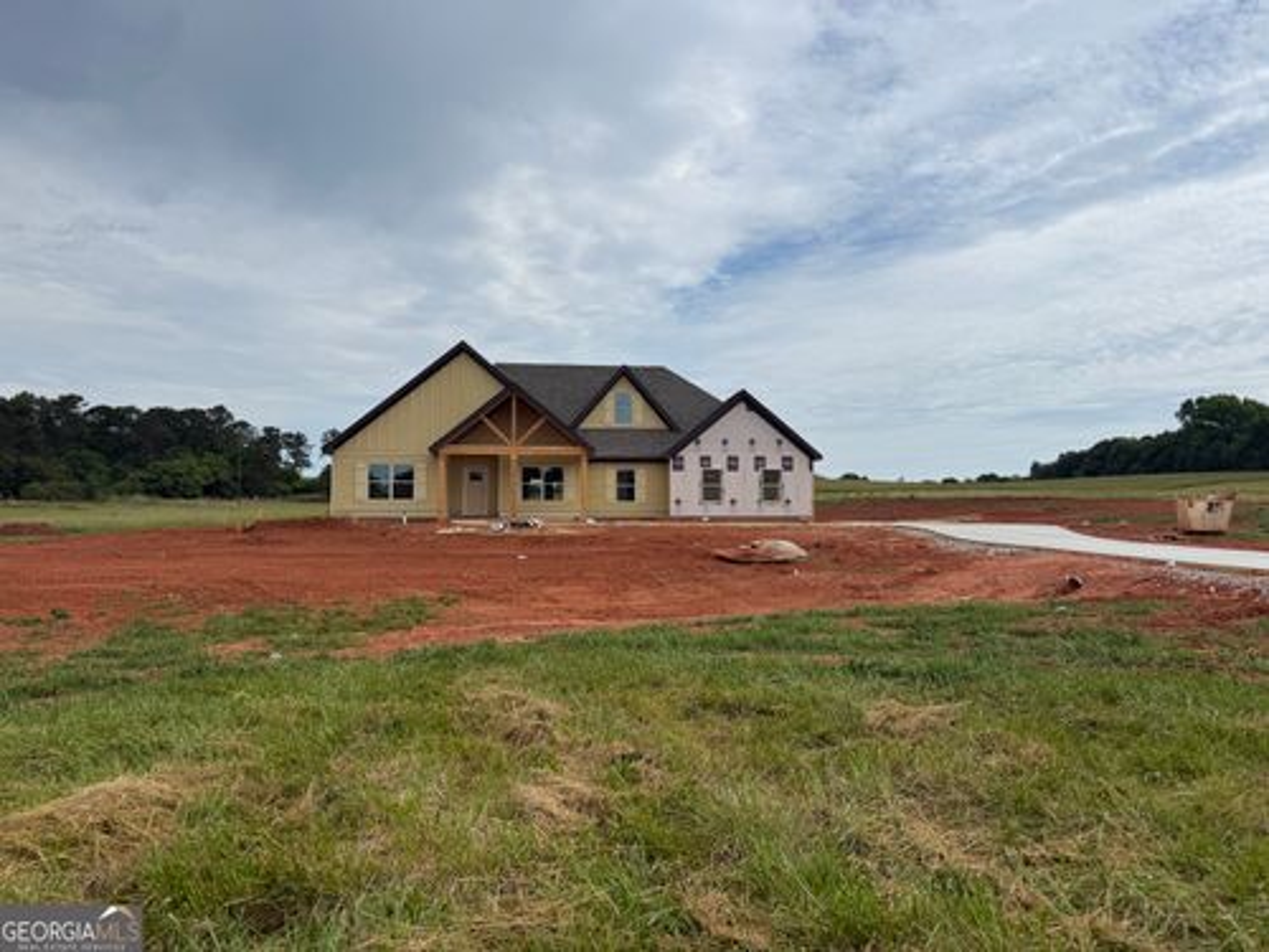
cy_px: 476
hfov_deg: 71.6
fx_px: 880
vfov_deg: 56.8
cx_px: 634
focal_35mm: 24
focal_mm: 6.76
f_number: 1.78
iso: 80
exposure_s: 1/8130
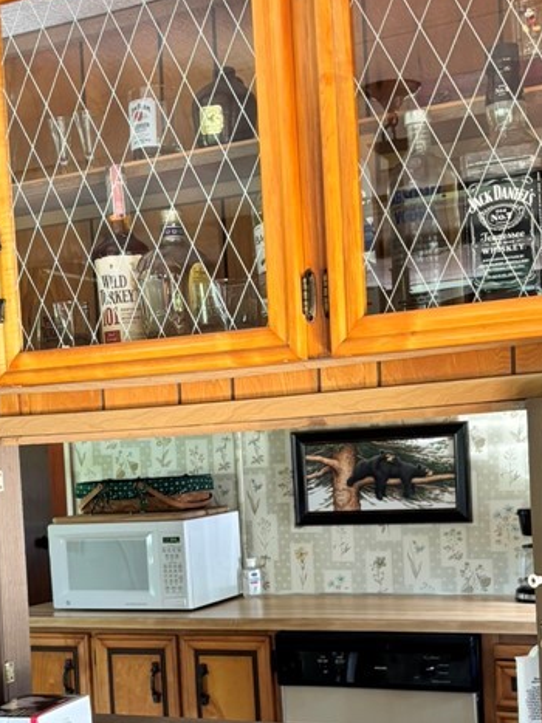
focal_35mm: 57
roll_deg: +3.4
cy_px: 528
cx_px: 228
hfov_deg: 25.6
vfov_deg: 33.2
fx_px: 1191
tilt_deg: -2.0
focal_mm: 5.96
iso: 200
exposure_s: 1/60
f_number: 1.6
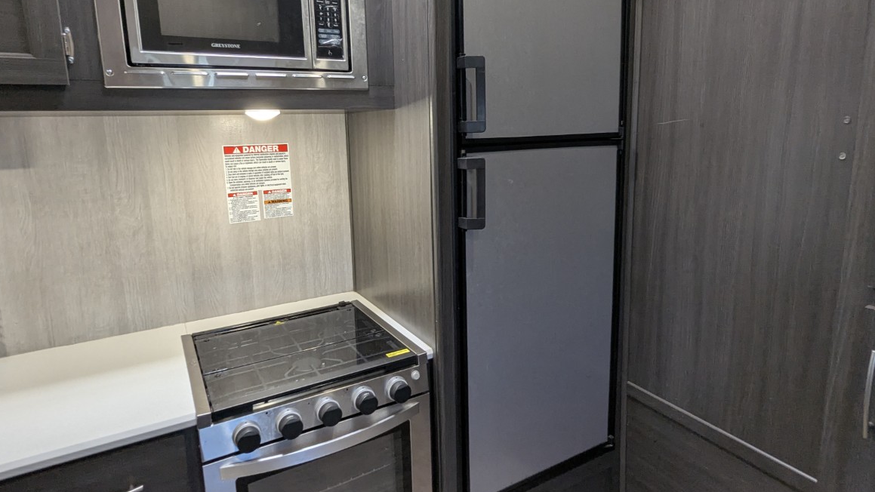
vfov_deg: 53.4
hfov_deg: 83.8
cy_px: 208
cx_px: 436
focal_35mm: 21
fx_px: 487
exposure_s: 1/39.9
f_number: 2.2
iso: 147
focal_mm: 2.35
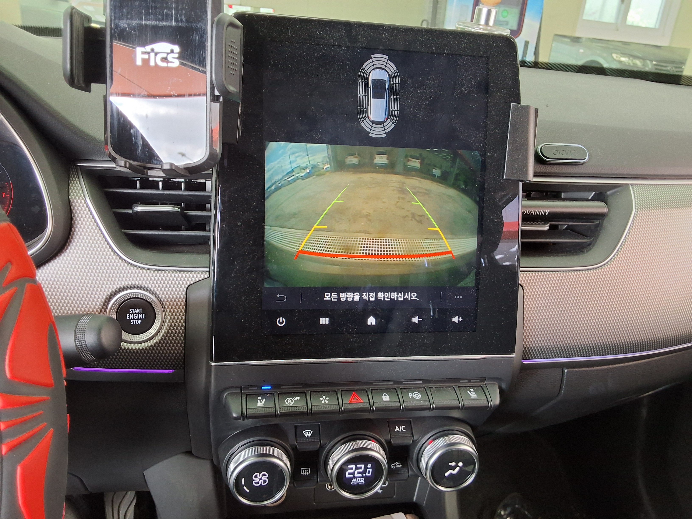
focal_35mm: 28
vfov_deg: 49.7
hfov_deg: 63.4
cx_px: 346
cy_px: 260
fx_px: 560
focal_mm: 2.91
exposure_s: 1/40
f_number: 1.9
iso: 125
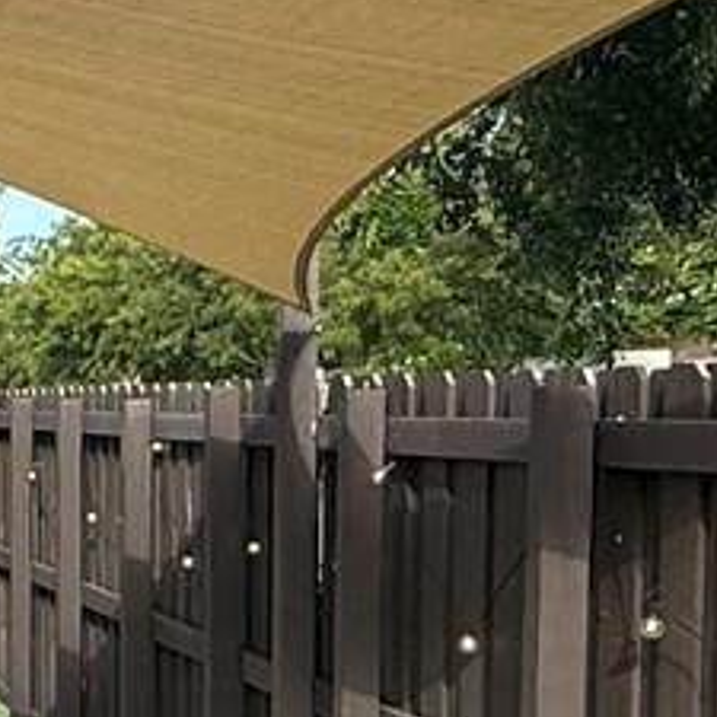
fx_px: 2062
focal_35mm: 88
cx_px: -526
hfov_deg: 16.8
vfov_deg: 19.5
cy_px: 564
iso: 50
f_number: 2.2
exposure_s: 1/535
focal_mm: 2.22
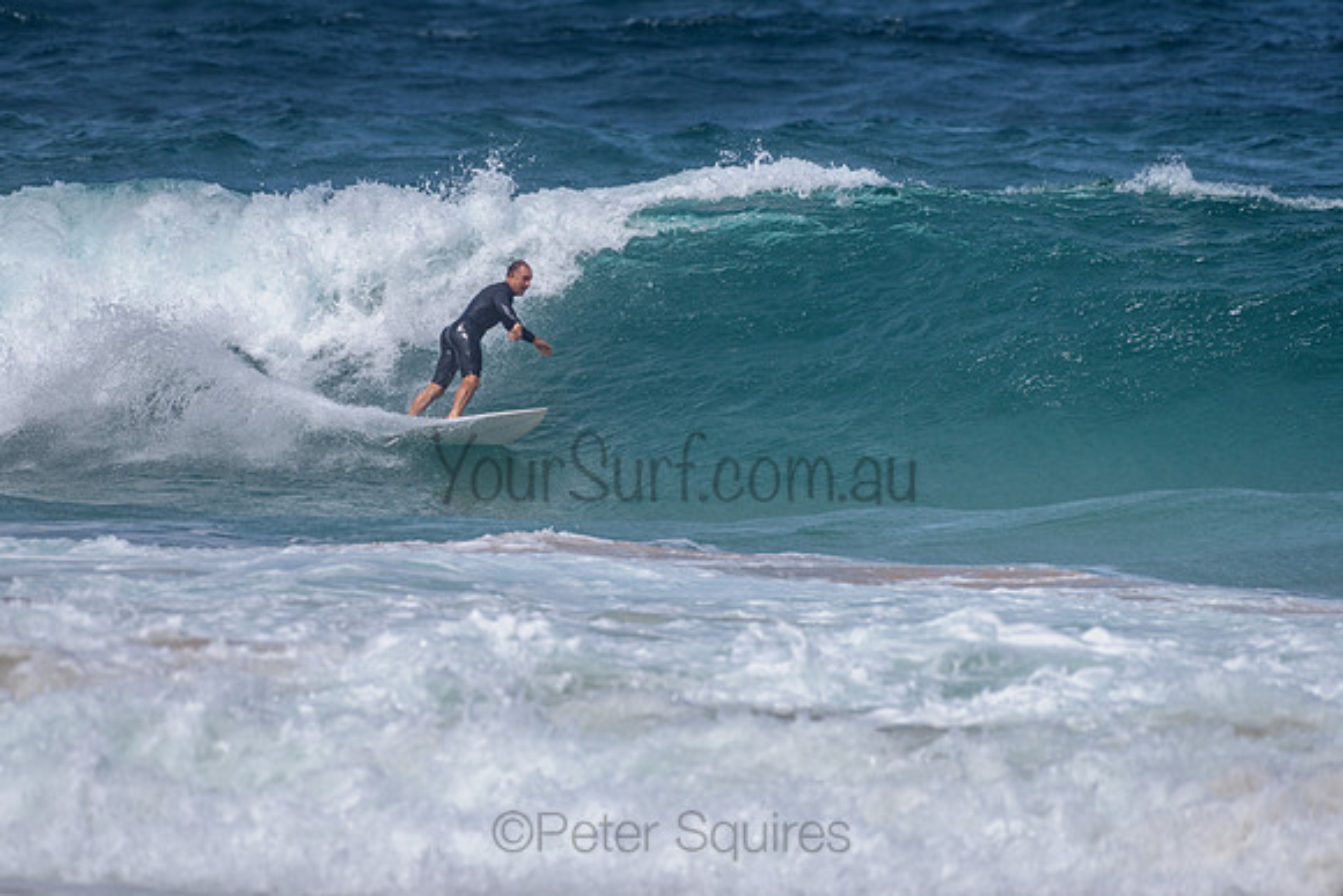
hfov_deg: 3.4
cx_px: 550
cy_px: 384
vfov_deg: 2.2
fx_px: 22885
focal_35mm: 613
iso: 90
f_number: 5.6
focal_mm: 500
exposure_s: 1/2000
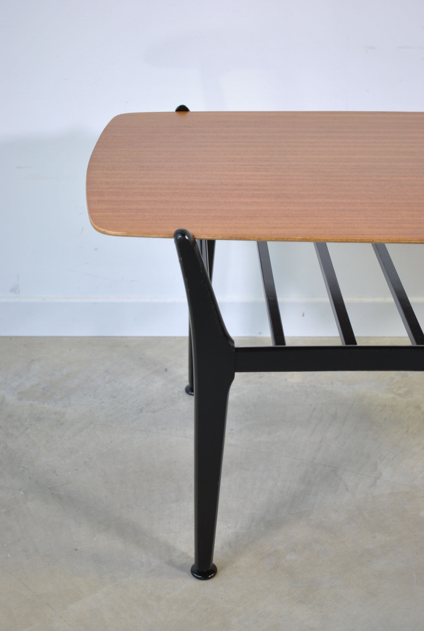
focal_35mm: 60
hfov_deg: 22.7
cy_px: 316
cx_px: 212
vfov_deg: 33.3
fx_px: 1055
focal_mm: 40
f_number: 5.3
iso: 200
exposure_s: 1/30
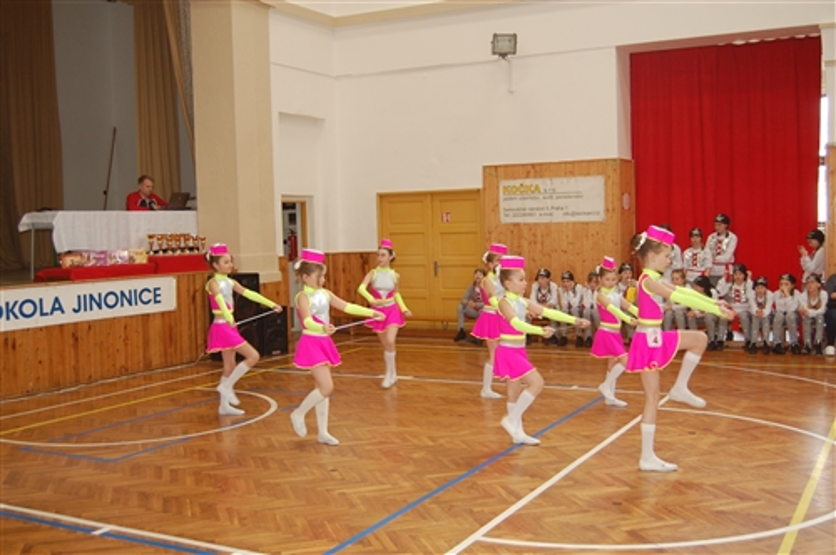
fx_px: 904
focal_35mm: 39
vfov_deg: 34.1
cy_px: 278
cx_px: 418
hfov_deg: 49.6
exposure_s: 1/60
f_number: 4.2
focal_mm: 26
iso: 450
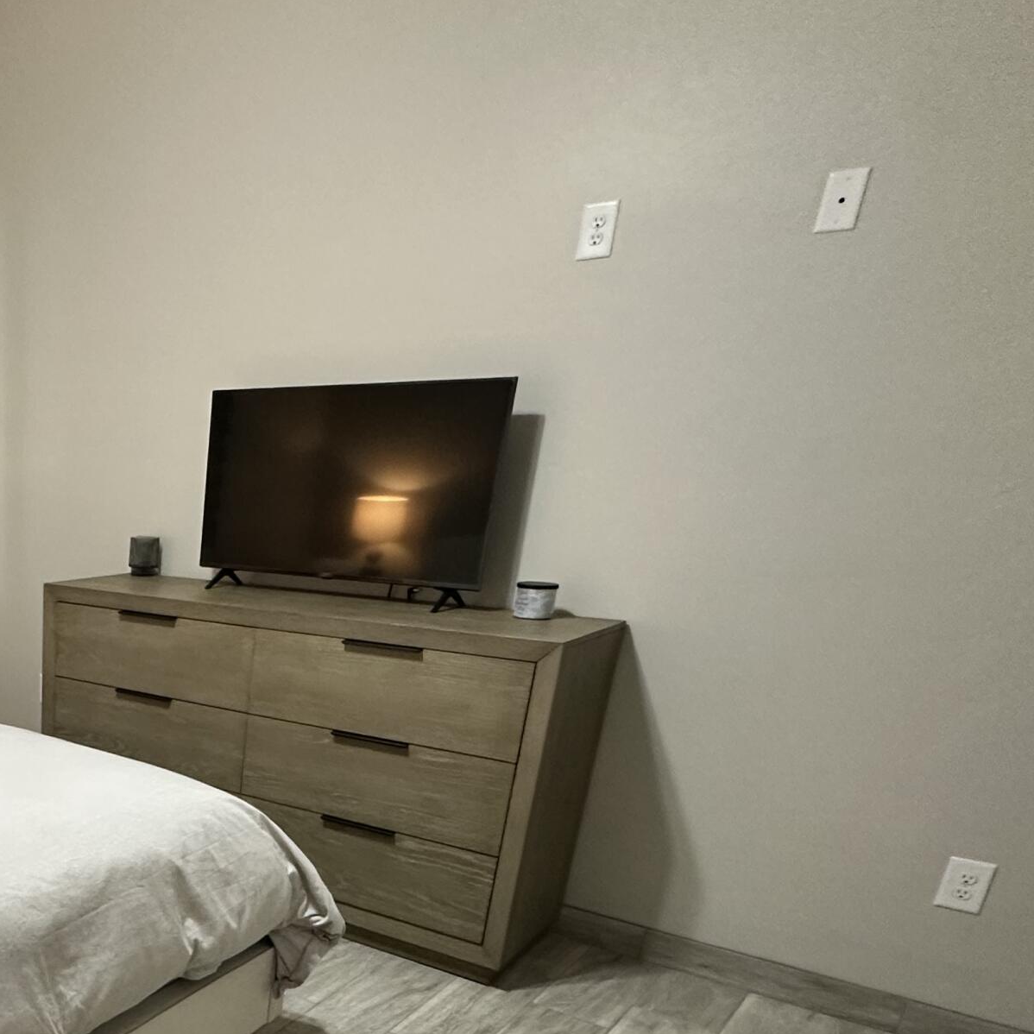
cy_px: 869
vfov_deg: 48.6
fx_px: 1048
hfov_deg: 44.9
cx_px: 9
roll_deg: -0.1
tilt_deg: -23.1
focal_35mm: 31
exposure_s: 1/60
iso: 320
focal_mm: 2.22
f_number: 2.2
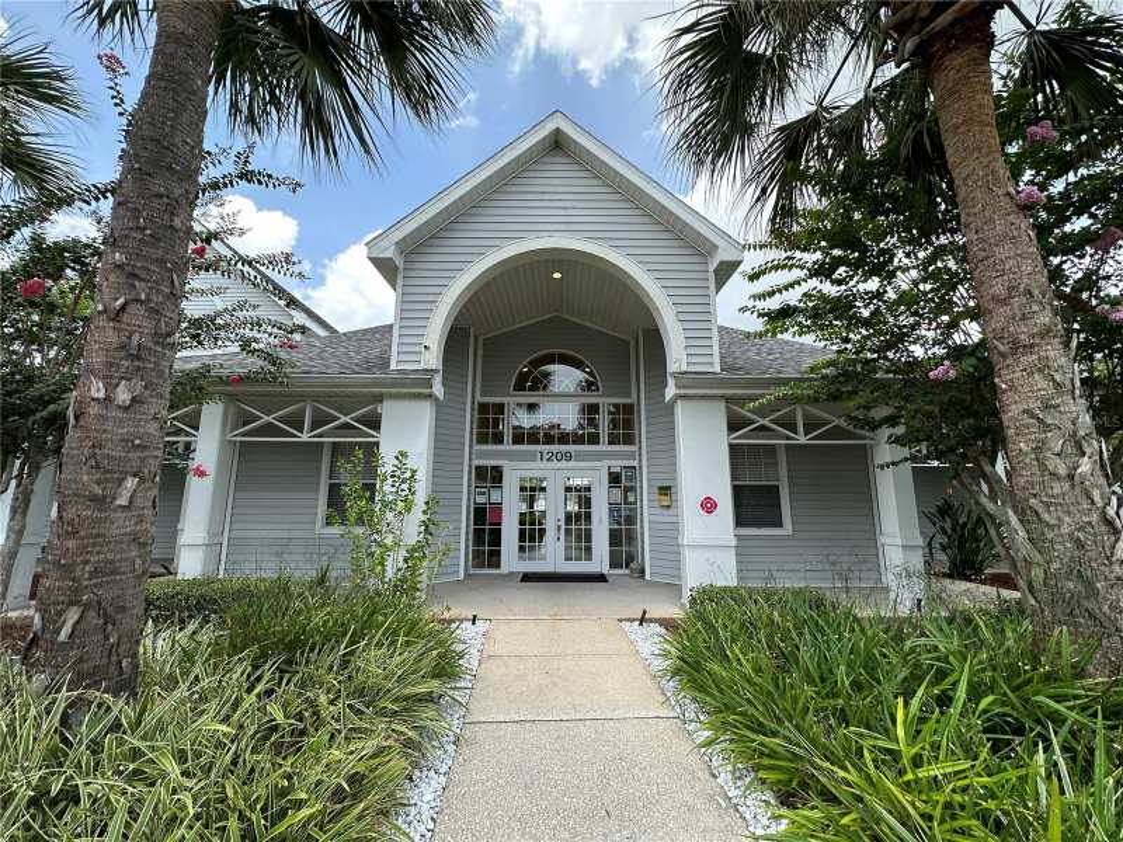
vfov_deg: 85.7
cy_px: 421
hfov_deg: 102.1
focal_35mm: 14
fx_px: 454
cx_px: 562
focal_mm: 2.22
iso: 40
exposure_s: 1/602
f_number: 2.2
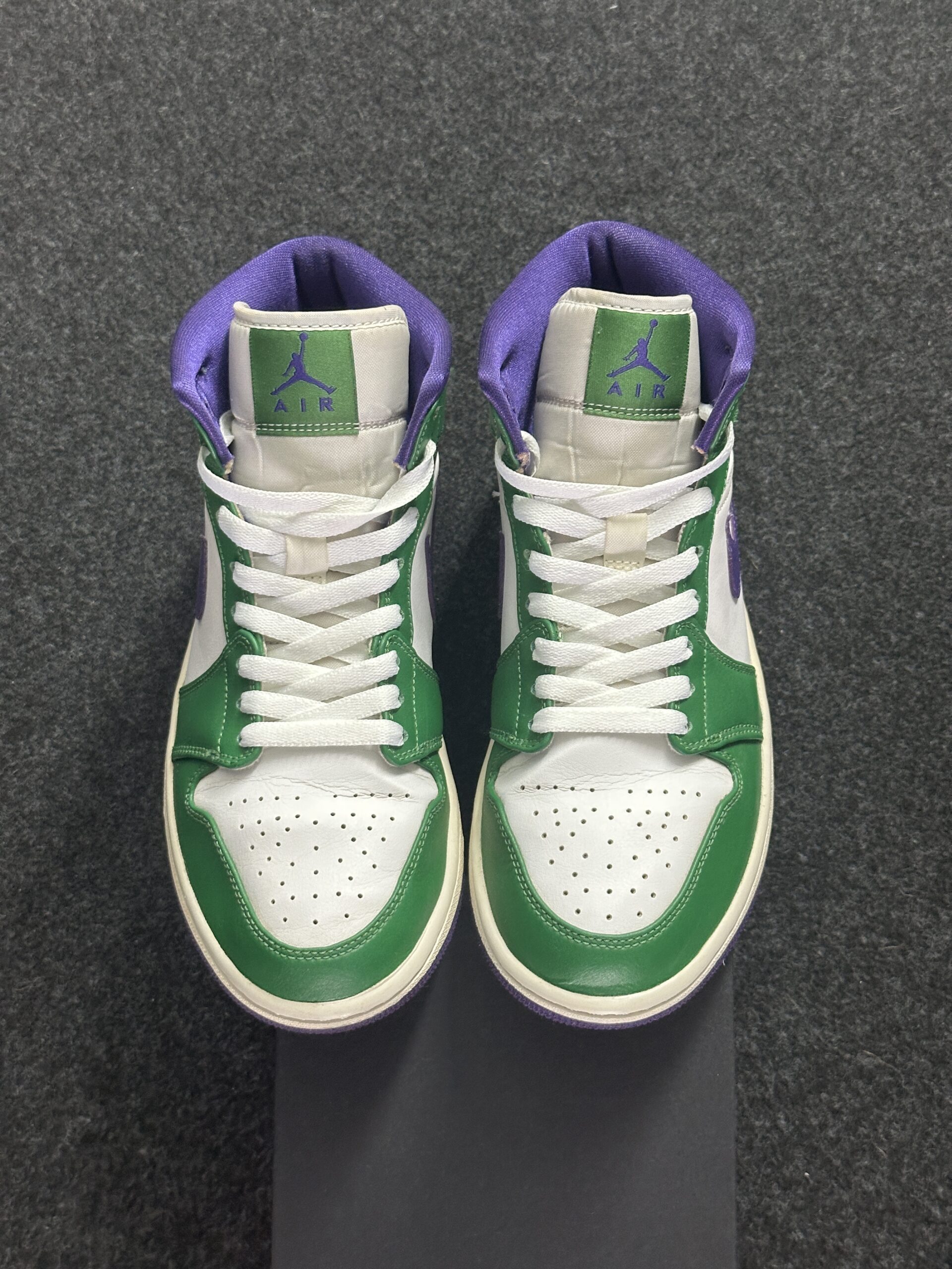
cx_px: 476
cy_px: 634
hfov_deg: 30.3
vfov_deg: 39.7
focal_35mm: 48
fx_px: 1760
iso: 250
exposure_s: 1/50
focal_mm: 6.86
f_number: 1.78
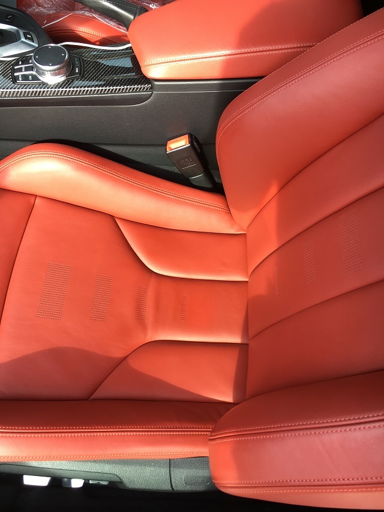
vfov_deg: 61.7
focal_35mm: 29
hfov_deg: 48.2
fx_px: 429
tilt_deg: -63.3
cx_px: 192
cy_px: 256
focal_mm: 4.15
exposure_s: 1/120
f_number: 2.2
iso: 32
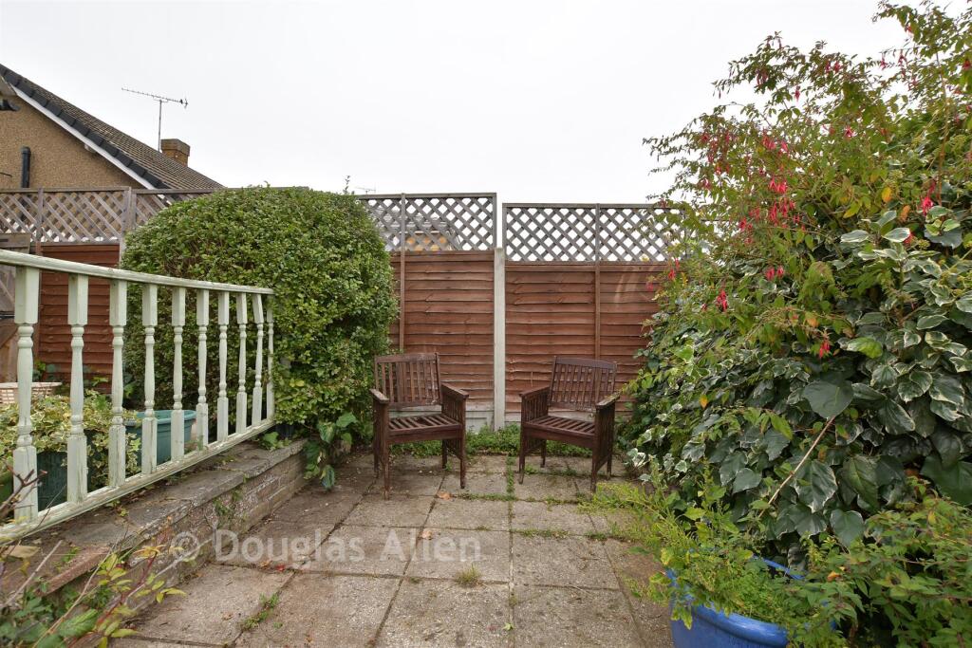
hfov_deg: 100.4
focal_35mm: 15
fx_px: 405
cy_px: 324
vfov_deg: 77.3
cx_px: 486
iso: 100
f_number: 8
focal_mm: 10
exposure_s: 1/25
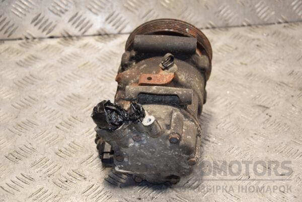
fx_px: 780
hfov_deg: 21.9
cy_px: 101
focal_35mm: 93
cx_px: 151
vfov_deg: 14.7
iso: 800
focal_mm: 62
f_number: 5.3
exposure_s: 1/125
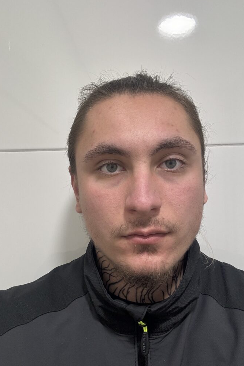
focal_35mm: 32
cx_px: 131
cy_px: 184
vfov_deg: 58.7
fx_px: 325
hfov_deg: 41.1
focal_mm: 2.69
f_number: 1.9
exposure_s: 1/50
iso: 125
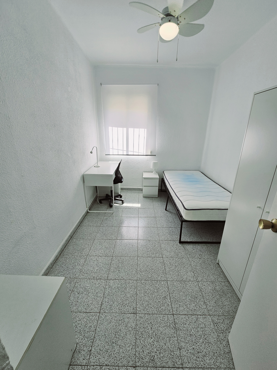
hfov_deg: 89.9
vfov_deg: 106.2
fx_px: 139
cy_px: 185
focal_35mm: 13
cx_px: 138
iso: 64
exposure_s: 1/370
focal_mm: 2.2
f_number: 2.2
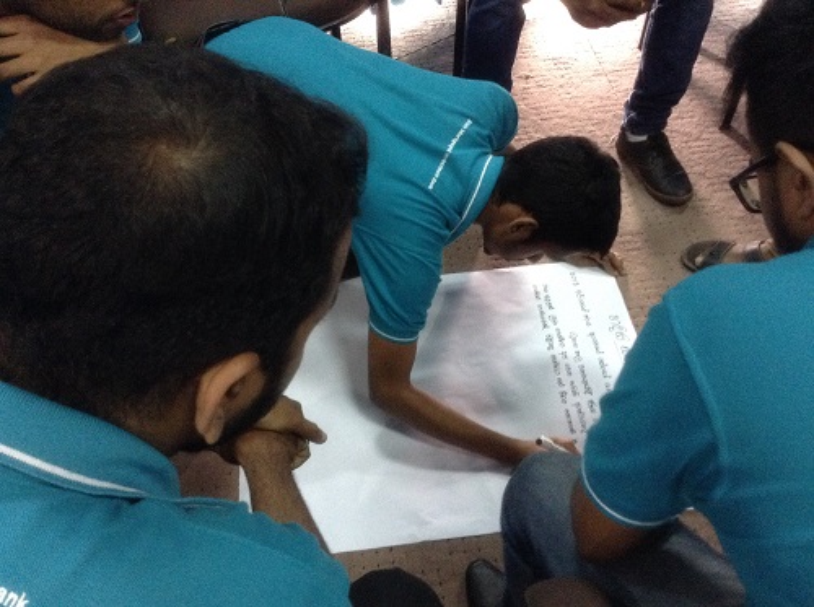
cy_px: 304
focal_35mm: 33
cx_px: 407
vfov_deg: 42.8
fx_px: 775
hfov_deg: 55.4
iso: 320
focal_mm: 3.3
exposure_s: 1/15
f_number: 2.4
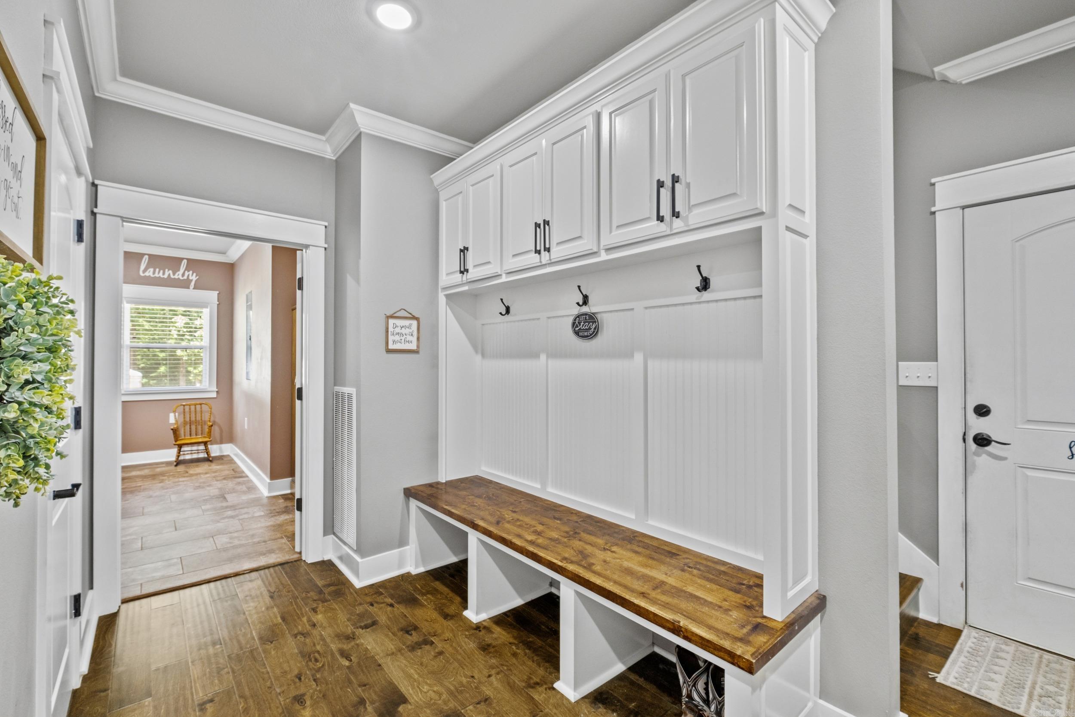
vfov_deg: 77.3
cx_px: 538
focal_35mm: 15
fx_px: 448
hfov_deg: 100.4
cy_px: 358
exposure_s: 2.5
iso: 400
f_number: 8
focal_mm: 10
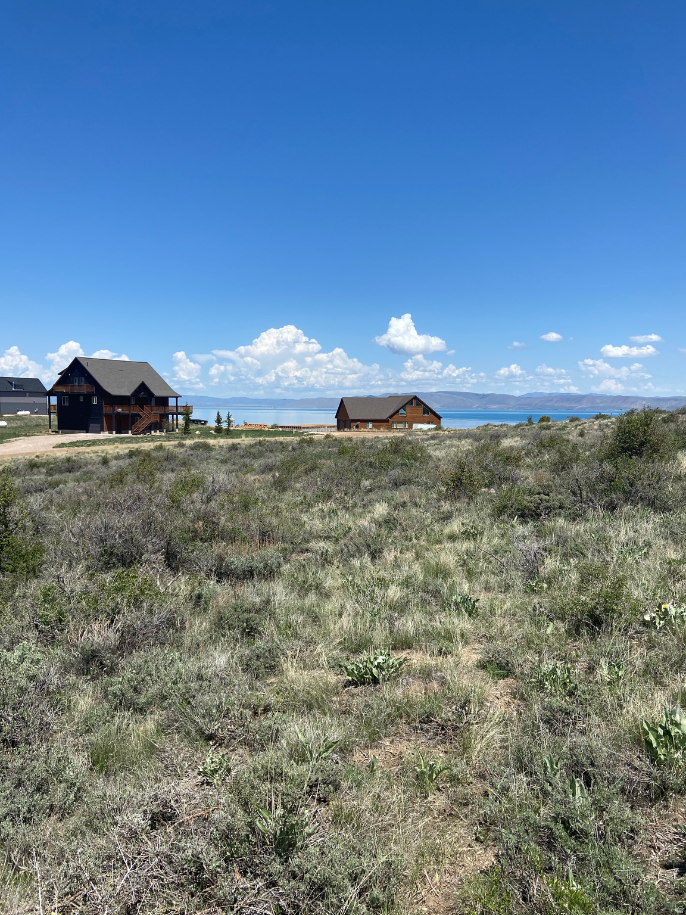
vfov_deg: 67.3
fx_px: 687
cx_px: 343
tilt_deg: -5.7
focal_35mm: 26
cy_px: 458
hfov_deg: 53.1
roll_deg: -0.9
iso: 32
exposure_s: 1/3125
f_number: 1.8
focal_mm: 4.25
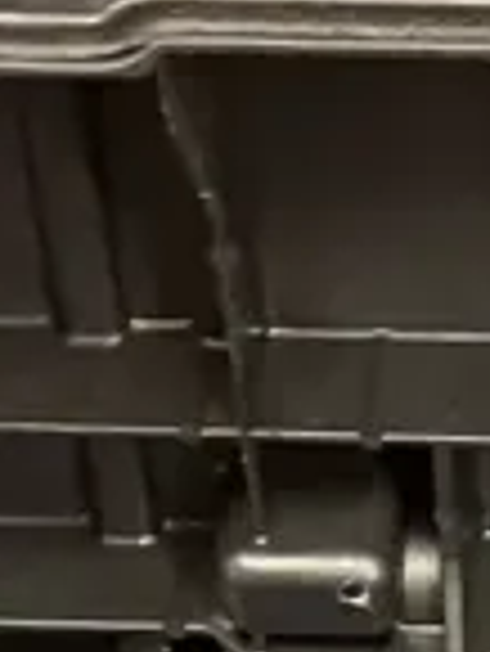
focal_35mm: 198
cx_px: 805
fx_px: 3732
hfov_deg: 7.3
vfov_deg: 9.1
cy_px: 1497
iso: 500
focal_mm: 3.99
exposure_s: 1/25
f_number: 1.8
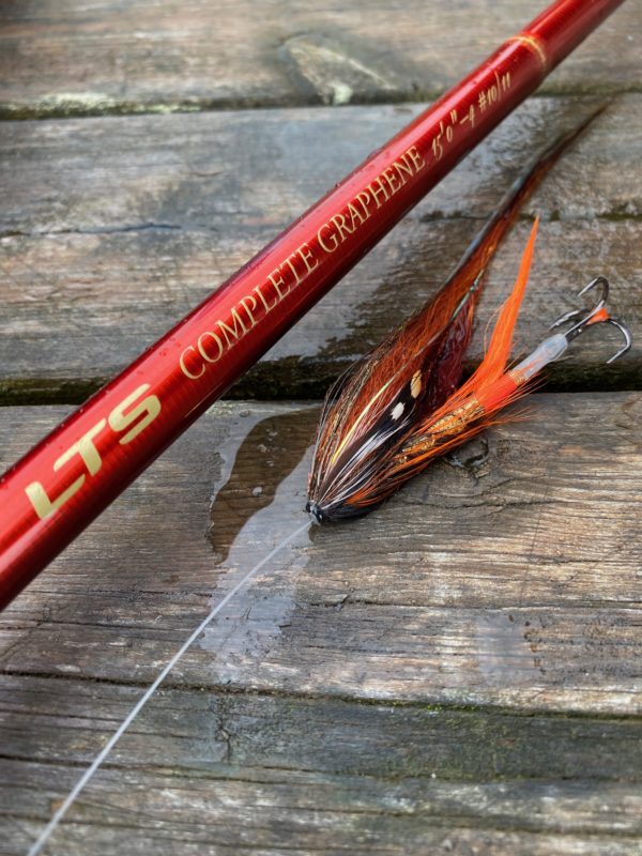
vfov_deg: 67.3
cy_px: 428
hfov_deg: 53.1
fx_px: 643
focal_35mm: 26
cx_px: 321
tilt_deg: -55.6
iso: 80
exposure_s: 1/121
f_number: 1.8
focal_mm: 4.25
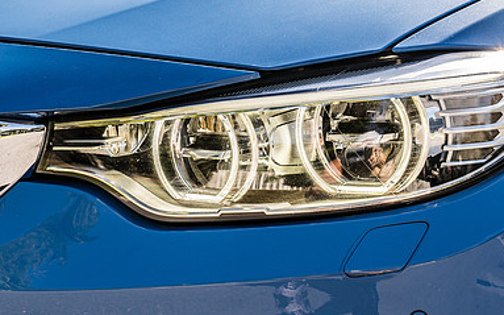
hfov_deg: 23.4
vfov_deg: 14.8
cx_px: 151
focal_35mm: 88
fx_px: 1208
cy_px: 132
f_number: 8
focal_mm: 49
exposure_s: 1/160
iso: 100
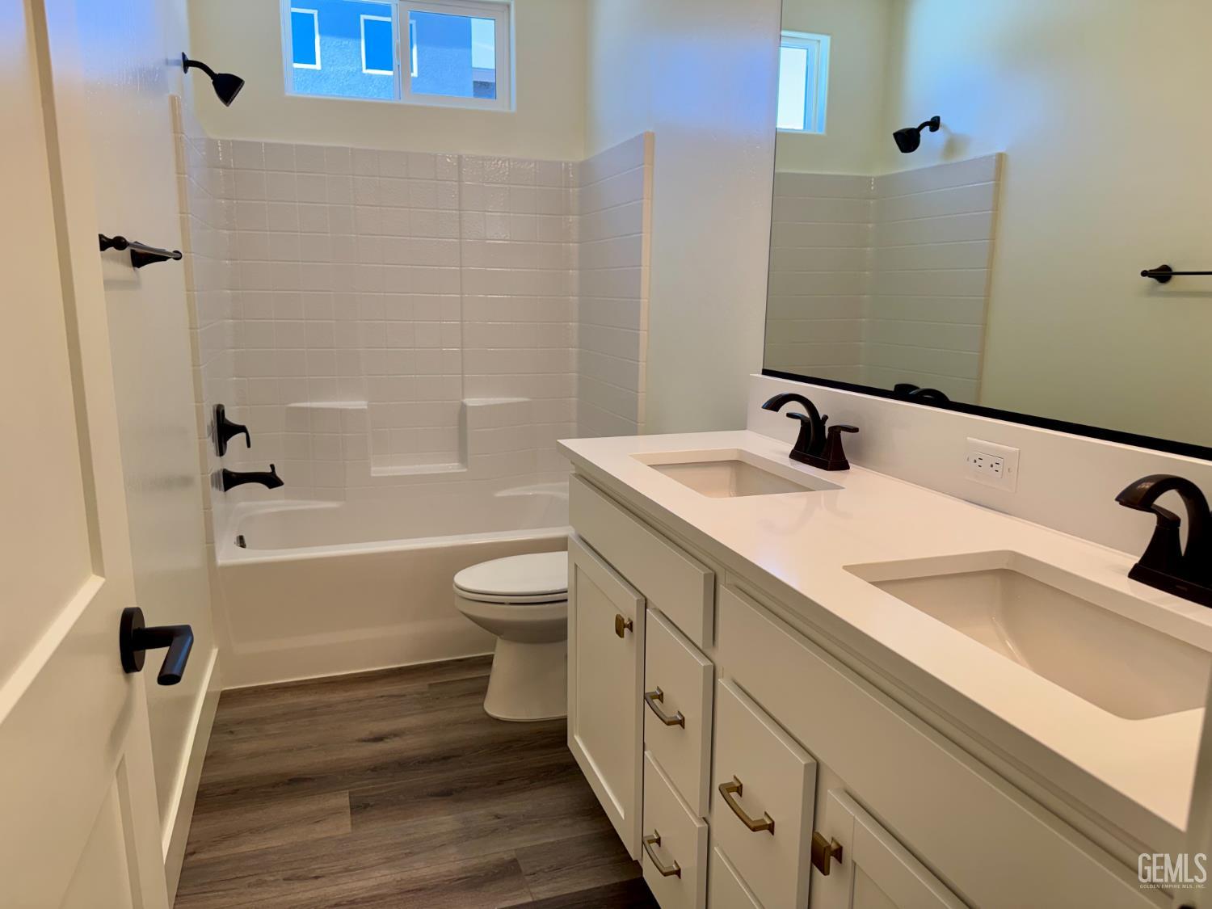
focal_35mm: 24
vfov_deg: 56.8
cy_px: 454
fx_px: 840
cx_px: 606
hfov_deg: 71.6
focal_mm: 6.76
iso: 64
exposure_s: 1/180
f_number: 1.78
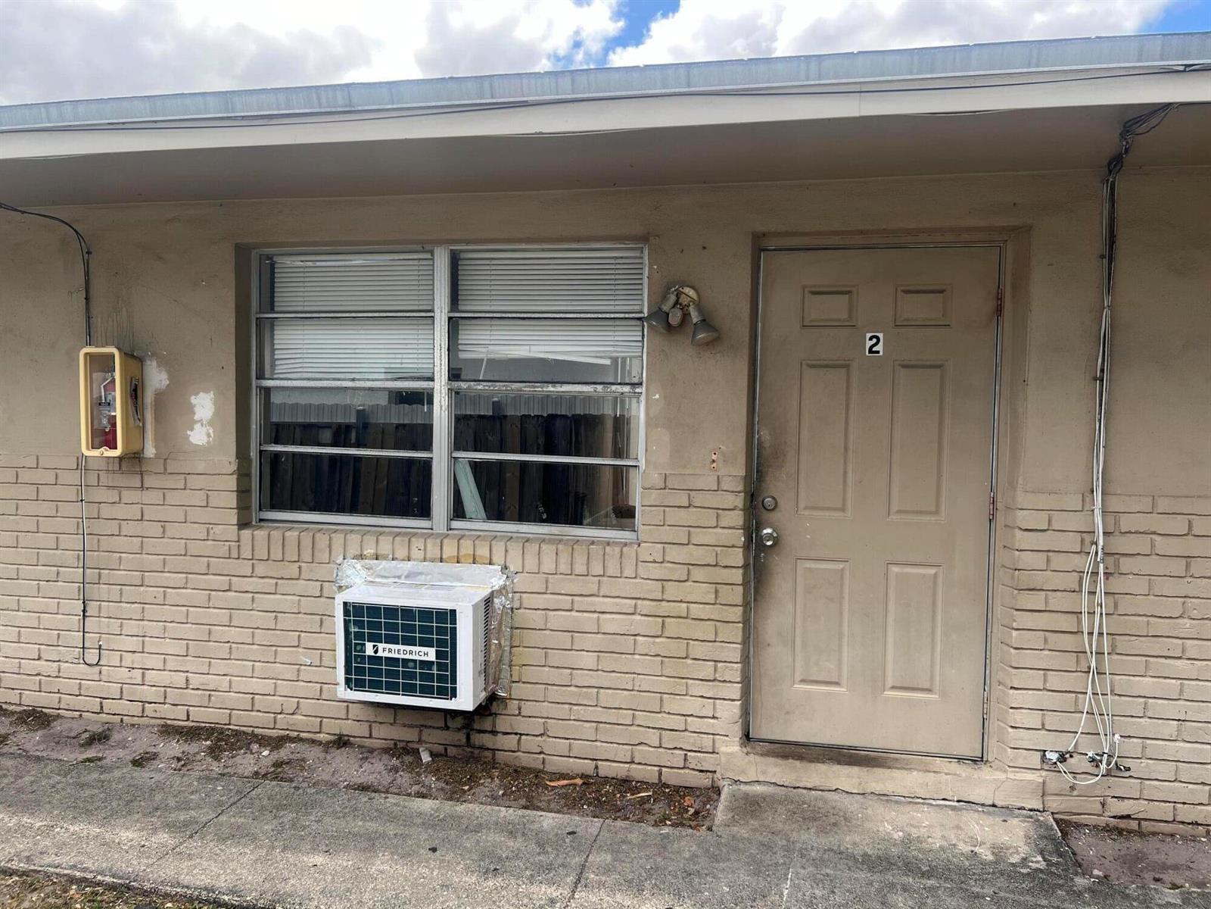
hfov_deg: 67.3
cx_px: 606
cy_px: 454
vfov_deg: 53.1
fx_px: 910
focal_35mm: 26
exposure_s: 1/753
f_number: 1.5
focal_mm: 5.7
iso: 50
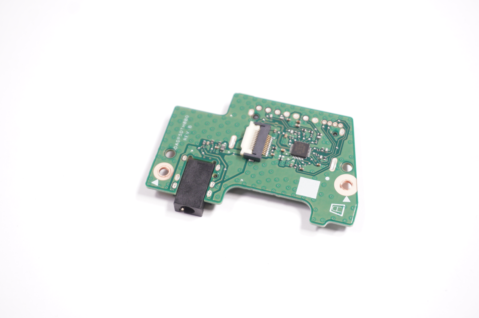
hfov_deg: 31.2
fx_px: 857
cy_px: 159
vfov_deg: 21.0
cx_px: 240
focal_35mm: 64
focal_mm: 43
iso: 640
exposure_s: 1/160
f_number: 5.6
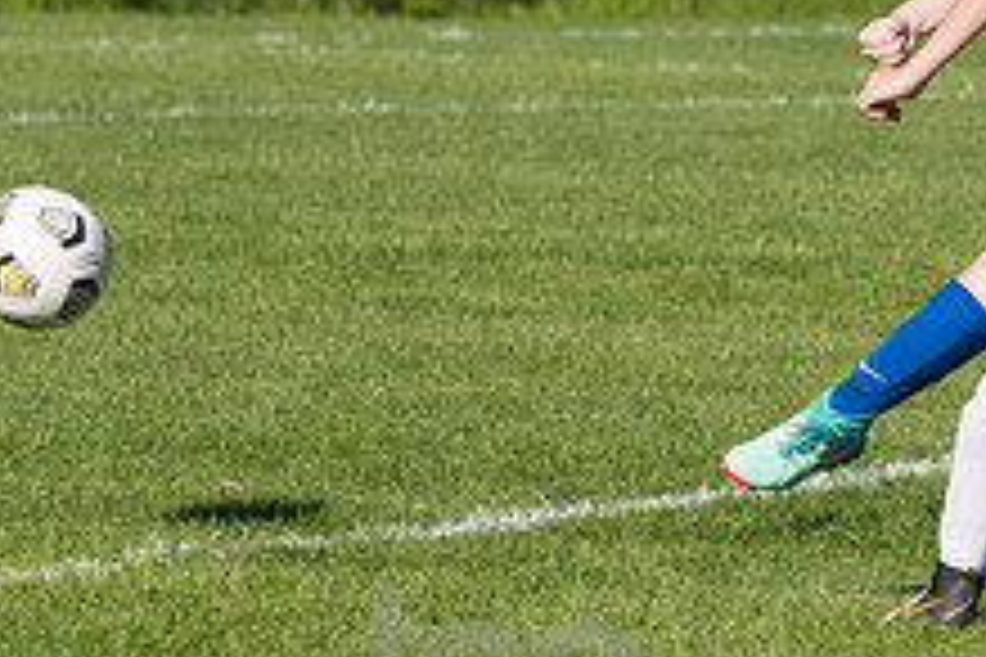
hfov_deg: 3.6
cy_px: 117
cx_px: 1144
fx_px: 15720
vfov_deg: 2.4
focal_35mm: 574
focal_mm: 145
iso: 250
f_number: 5.6
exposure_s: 1/1600
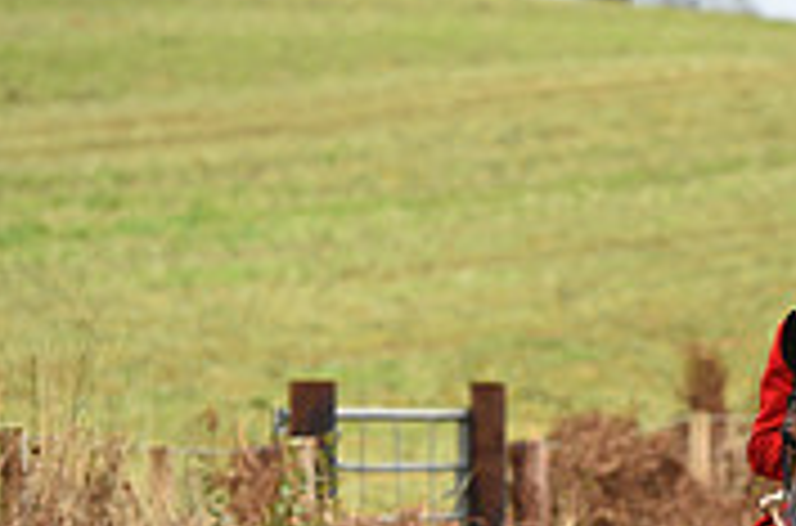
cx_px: 1183
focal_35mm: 460
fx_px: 10144
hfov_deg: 4.5
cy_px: 580
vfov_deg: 3.0
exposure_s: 1/1000
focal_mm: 140
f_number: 3.5
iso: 900
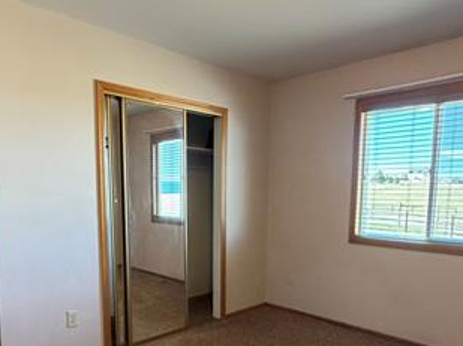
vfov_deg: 47.2
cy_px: 237
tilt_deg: -7.8
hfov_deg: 61.7
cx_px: 231
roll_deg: -0.4
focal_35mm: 29
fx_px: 387
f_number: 2.2
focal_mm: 2.22
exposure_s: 1/60
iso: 400
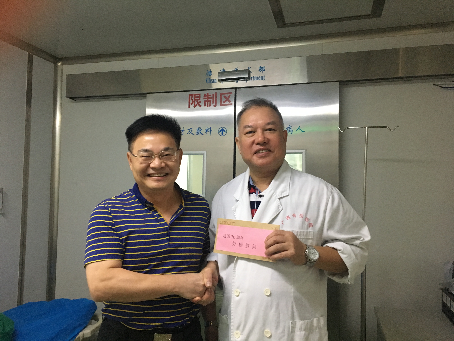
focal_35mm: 29
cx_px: 227
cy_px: 170
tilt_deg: +3.5
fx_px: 380
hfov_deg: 61.7
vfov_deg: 48.2
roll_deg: -0.7
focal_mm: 4.15
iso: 200
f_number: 2.2
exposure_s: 1/25
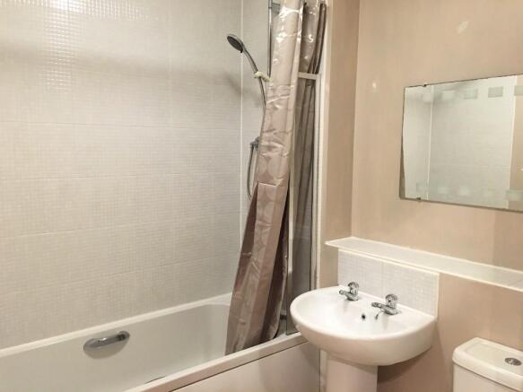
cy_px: 196
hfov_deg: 61.7
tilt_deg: -6.9
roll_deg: -1.3
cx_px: 262
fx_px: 438
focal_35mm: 29
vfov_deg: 48.2
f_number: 2.2
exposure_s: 1/33
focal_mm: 4.15
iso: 250
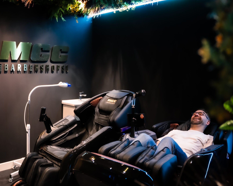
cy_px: 85
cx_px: 101
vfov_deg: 44.5
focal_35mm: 33
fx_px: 228
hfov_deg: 54.0
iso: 2000
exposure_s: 1/100
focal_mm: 24
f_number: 2.8
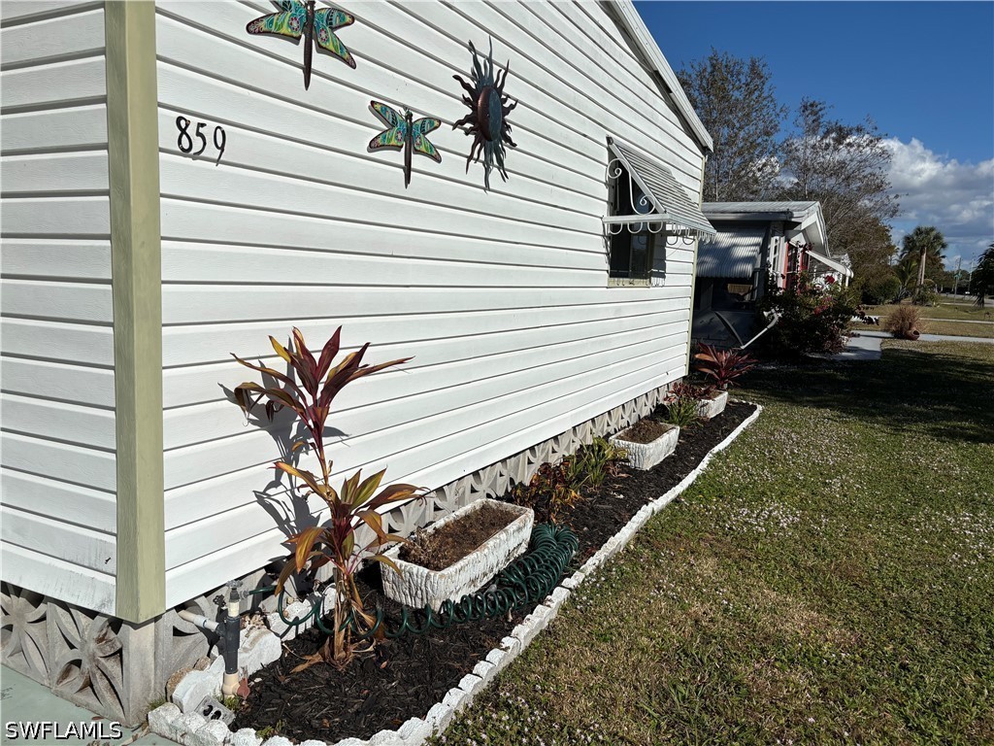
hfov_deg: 67.3
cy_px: 373
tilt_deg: -8.7
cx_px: 497
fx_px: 747
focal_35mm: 26
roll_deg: -3.2
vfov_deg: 53.1
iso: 50
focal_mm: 5.96
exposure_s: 1/13889
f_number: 1.6
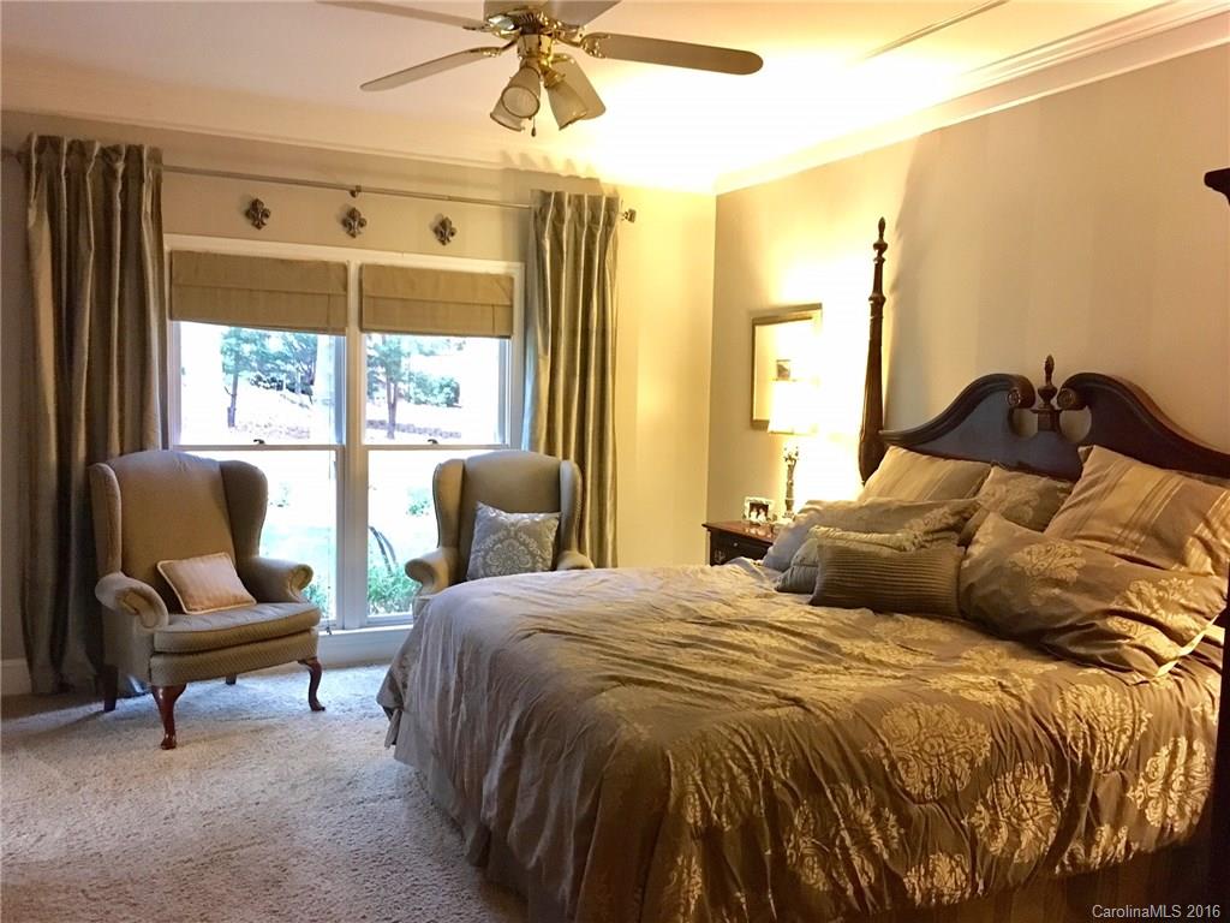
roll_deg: -1.3
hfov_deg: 61.7
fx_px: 1030
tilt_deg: -6.0
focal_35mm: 29
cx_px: 615
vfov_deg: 48.2
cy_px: 462
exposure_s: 1/15
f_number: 2.2
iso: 640
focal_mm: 4.15
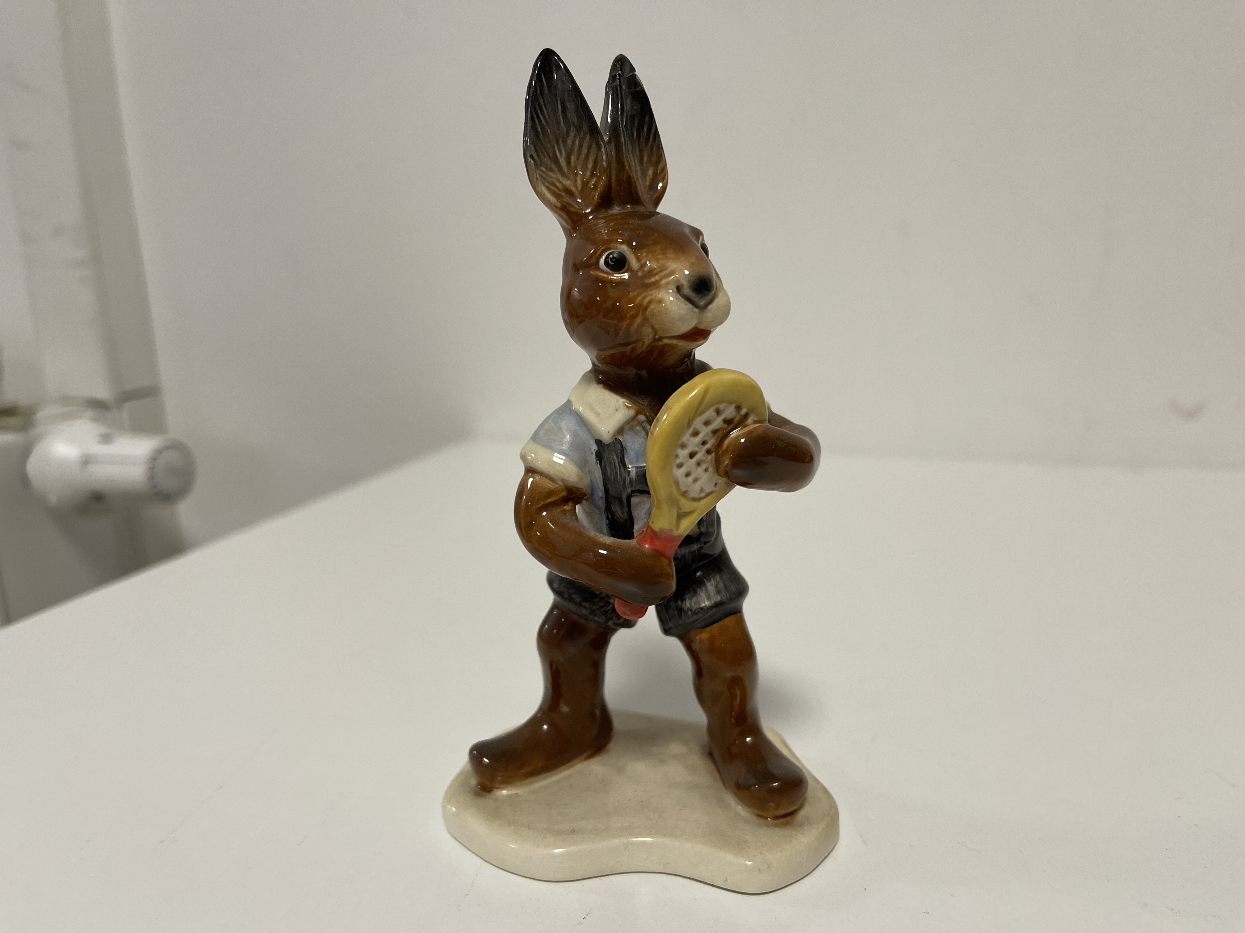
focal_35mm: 25
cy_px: 466
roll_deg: +1.6
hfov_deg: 69.4
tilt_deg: -12.9
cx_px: 622
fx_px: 899
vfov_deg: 54.9
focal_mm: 5.1
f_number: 1.6
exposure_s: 1/100
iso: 125
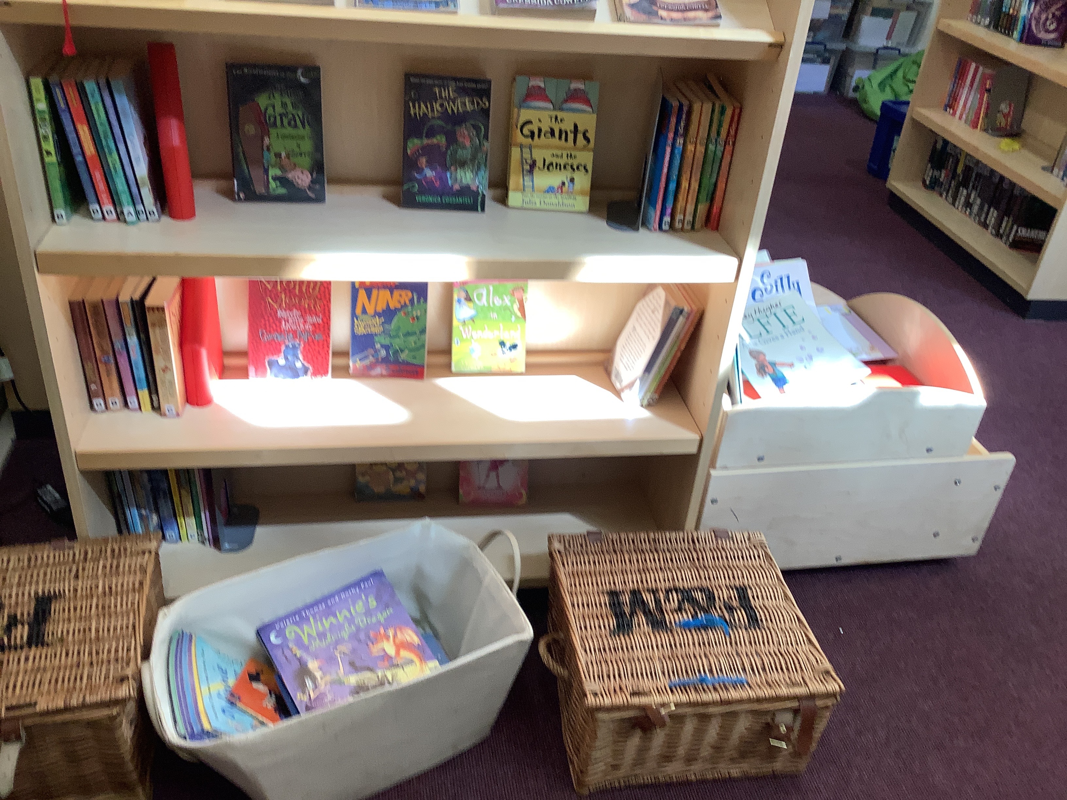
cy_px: 400
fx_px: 956
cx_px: 534
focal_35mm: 31
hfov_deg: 58.4
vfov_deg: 45.4
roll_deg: -3.5
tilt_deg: -32.6
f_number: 2.4
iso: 50
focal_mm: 3.3
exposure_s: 1/60
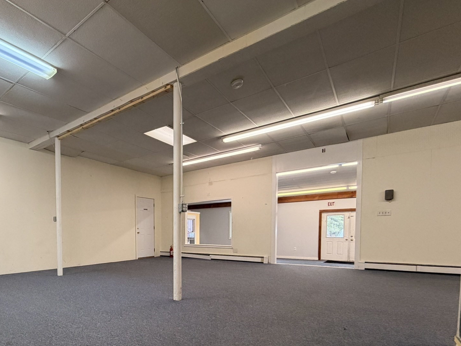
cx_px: 141
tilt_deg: -3.3
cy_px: 245
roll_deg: +0.8
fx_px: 266
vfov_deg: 63.4
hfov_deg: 78.2
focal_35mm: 20
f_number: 2.2
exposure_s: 1/120
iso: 320
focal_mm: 2.22
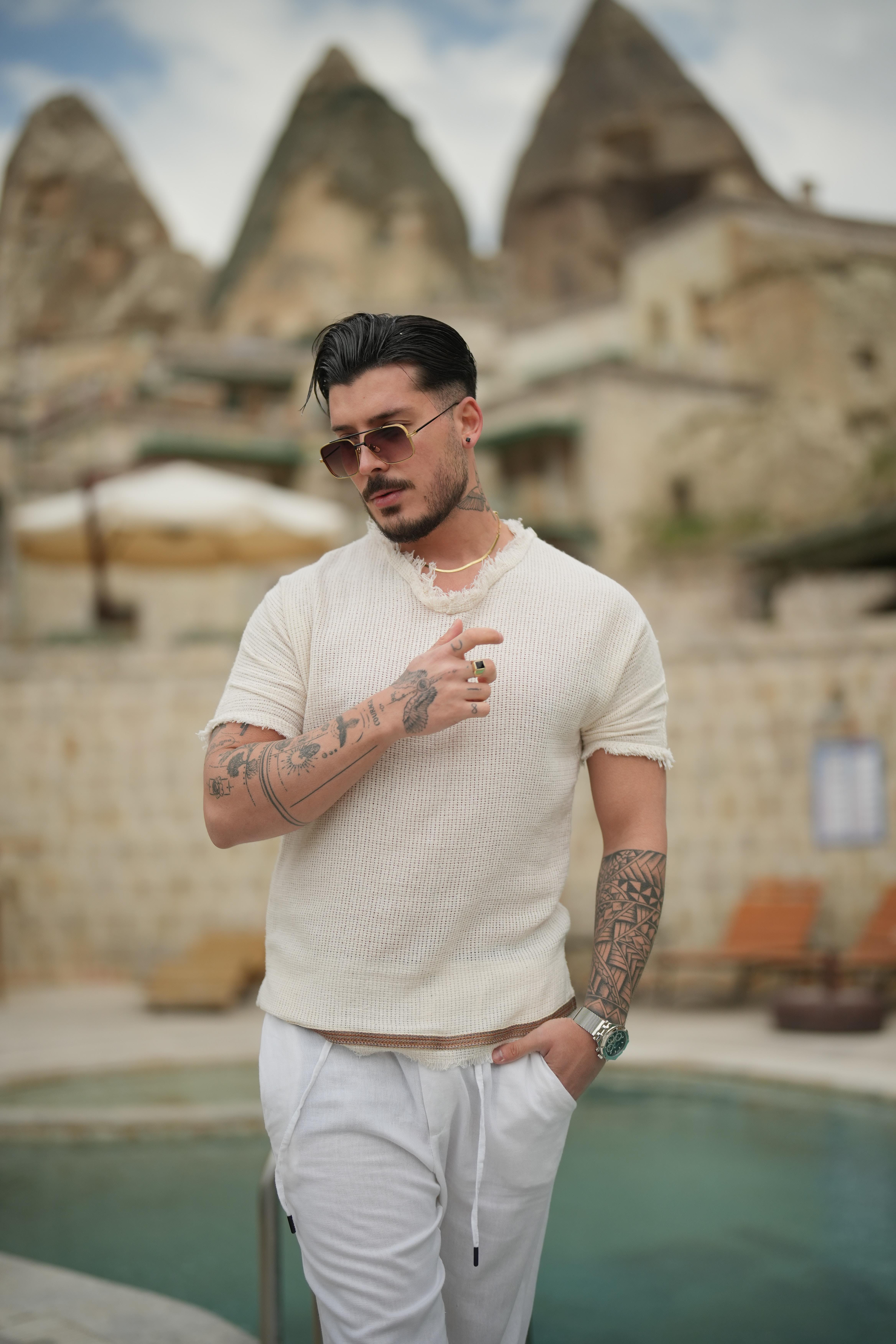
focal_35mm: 50
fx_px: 1867
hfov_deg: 27.0
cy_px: 672
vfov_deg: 39.6
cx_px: 448
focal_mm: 50
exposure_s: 1/1250
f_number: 1.2
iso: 320
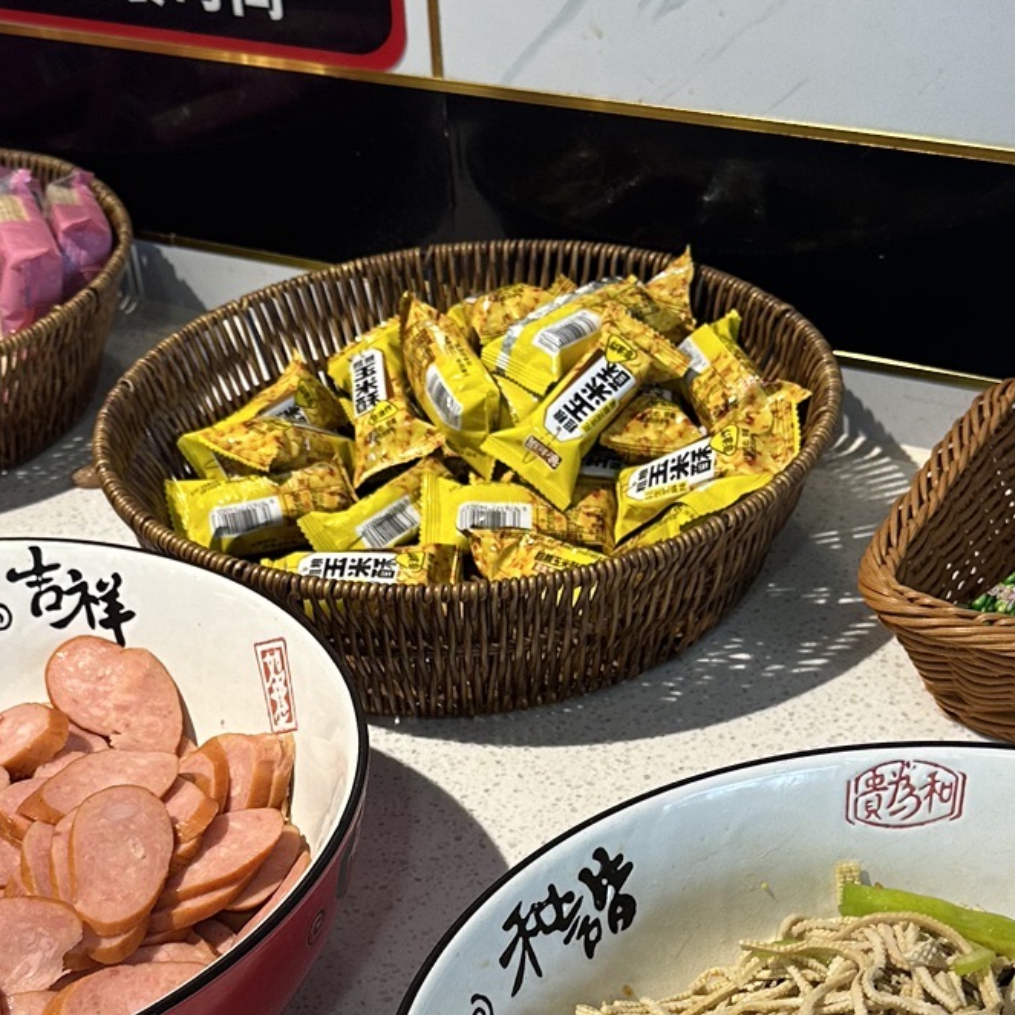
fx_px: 2123
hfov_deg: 26.7
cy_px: 758
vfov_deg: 26.6
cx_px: 309
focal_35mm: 64
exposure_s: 1/100
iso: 100
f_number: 1.78
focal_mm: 6.86
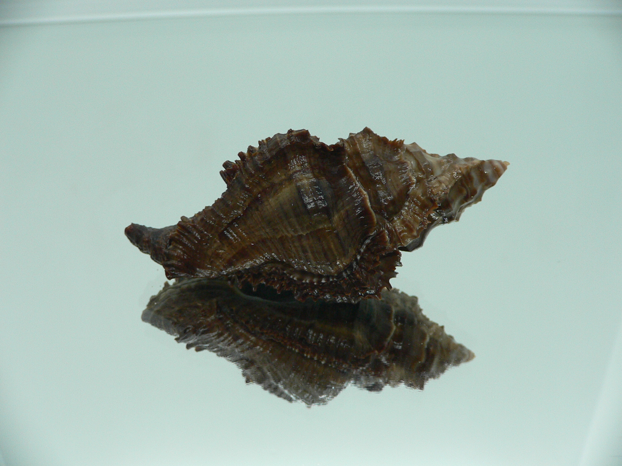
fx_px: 629
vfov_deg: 40.7
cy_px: 233
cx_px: 311
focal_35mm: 35
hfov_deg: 52.6
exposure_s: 1/60
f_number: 2.8
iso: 150
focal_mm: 4.6
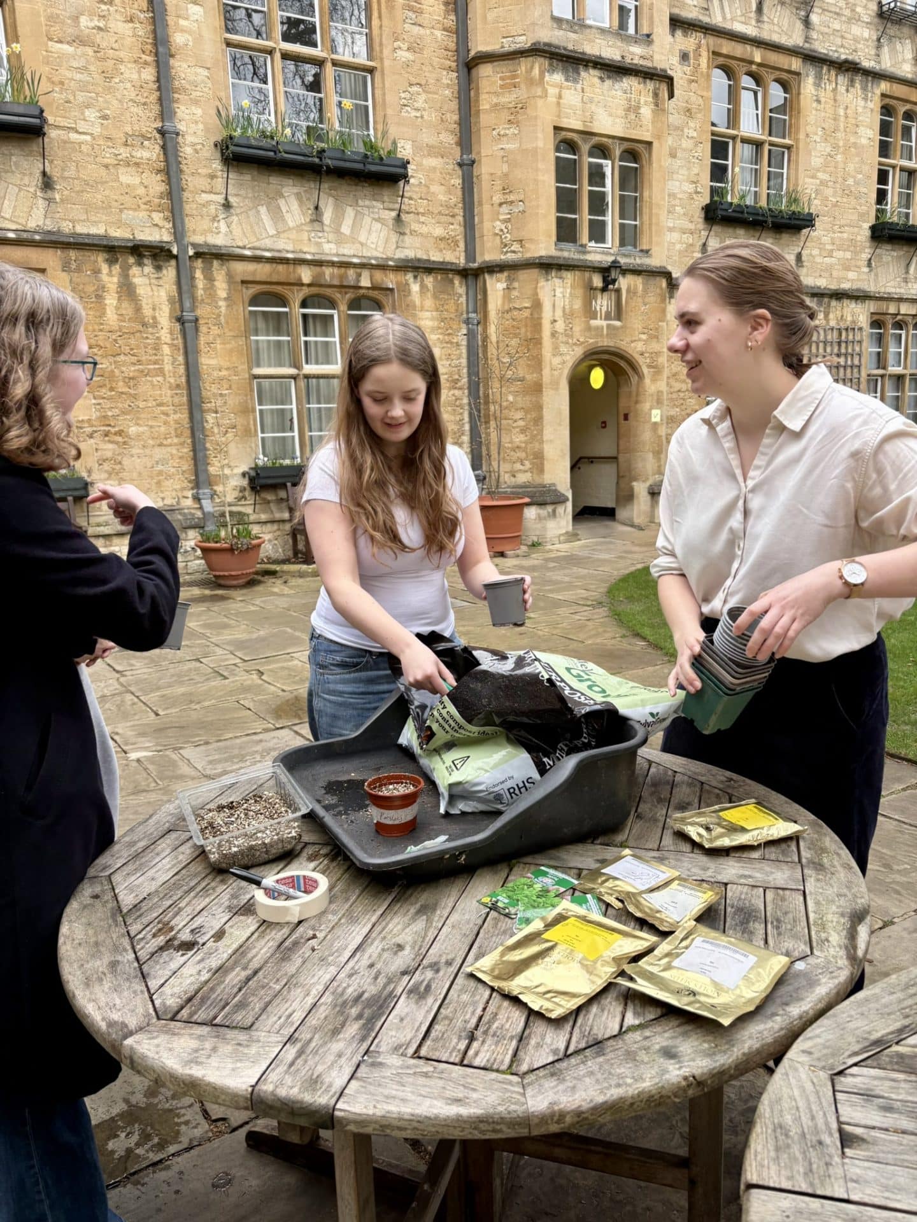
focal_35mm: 26
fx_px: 918
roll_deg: +3.1
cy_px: 611
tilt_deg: -11.0
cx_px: 458
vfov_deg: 67.3
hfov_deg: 53.1
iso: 50
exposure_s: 1/212
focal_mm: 5.96
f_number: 1.6
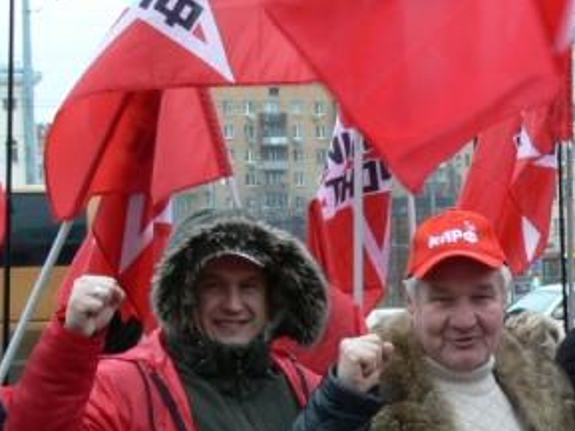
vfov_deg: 11.7
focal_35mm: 124
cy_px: 534
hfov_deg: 15.6
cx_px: 567
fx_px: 2061
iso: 80
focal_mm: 7.4
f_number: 2.8
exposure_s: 1/40
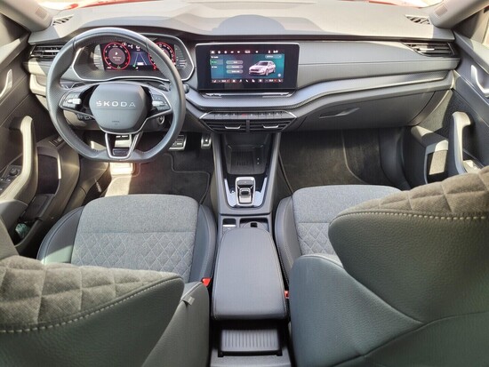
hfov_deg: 67.3
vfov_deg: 53.1
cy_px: 184
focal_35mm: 26
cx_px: 244
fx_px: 367
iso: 125
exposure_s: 1/100
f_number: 1.8
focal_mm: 5.4
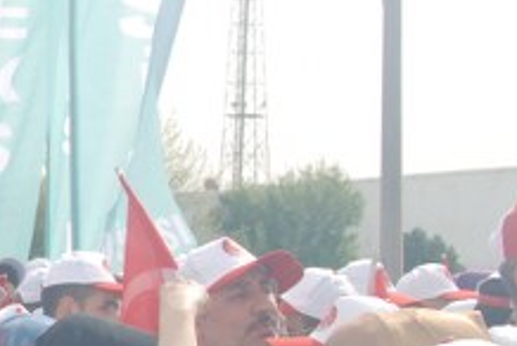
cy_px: 275
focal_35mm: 149
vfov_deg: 9.2
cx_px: -344
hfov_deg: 12.8
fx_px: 2140
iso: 100
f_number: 8
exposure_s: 1/200
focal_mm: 27
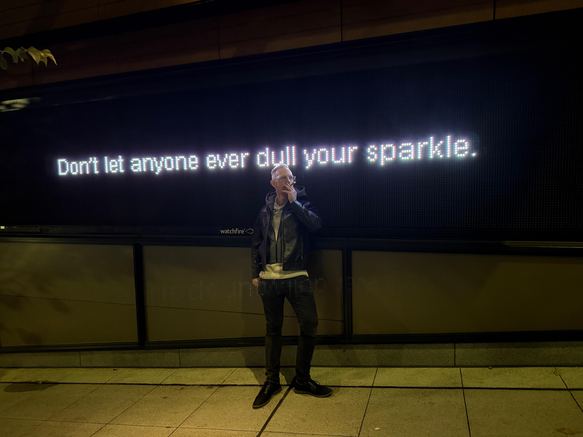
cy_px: 218
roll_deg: +1.5
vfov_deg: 56.8
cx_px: 292
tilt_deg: -4.8
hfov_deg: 71.6
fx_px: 404
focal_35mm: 24
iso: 1250
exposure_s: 1/27
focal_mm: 6.76
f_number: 1.78
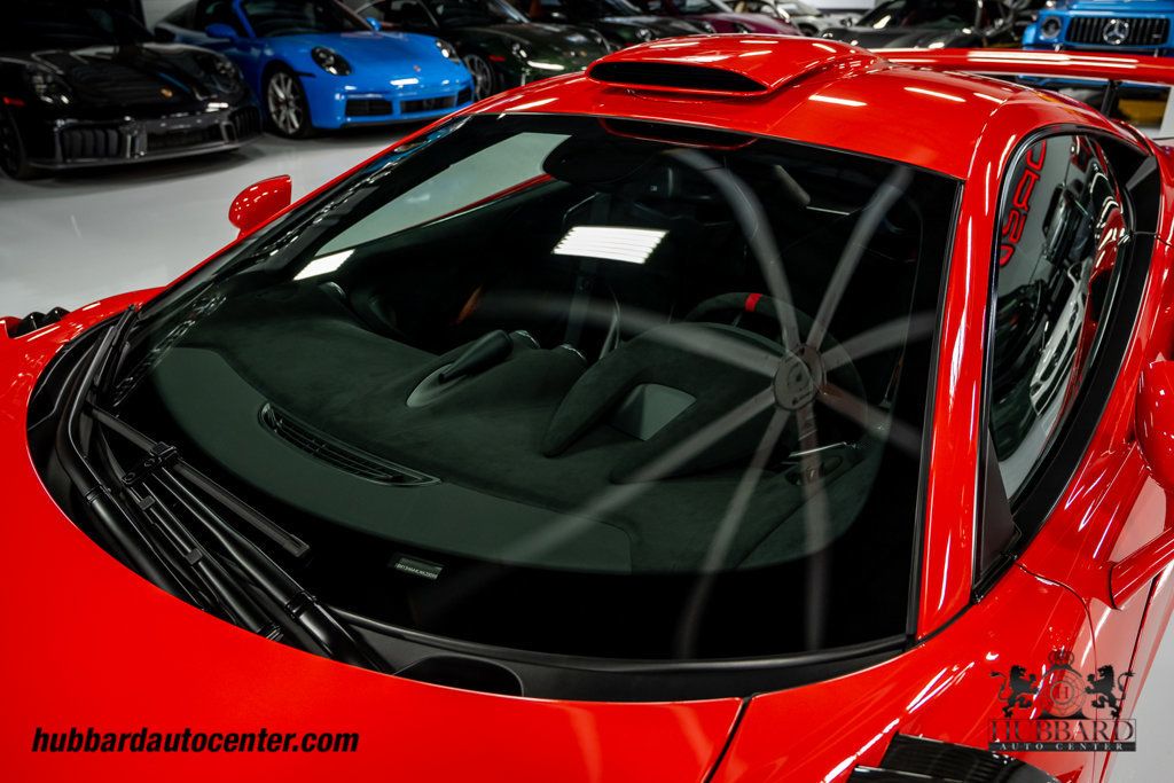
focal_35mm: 28
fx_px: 929
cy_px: 392
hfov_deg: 64.5
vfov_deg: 45.7
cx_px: 587
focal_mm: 28.5
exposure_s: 1/60
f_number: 5
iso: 800
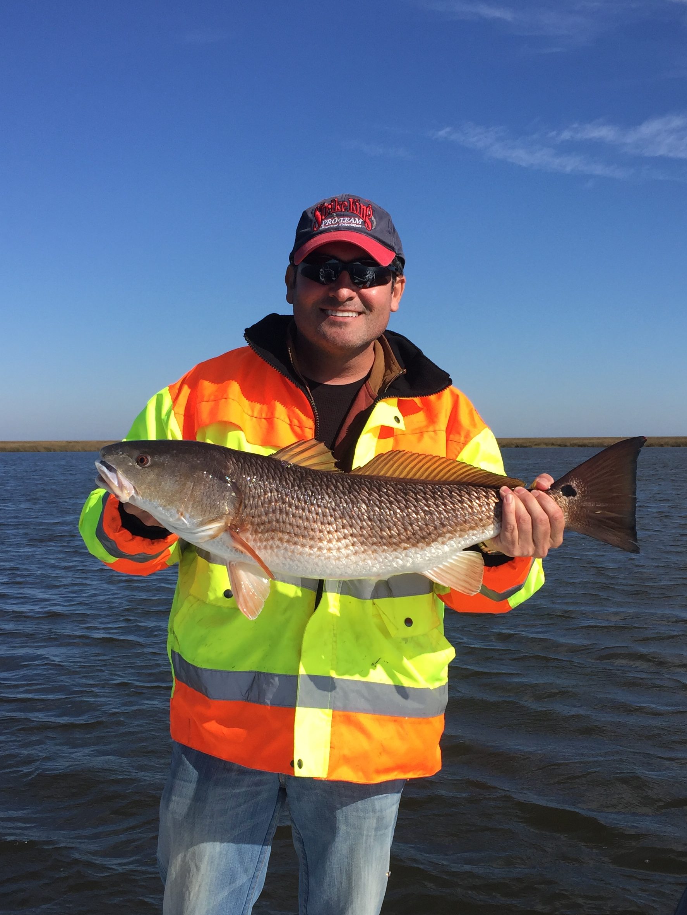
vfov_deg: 46.5
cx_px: 381
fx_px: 1058
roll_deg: +0.6
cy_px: 557
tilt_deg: -5.1
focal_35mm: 40
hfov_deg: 35.9
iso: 32
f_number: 2.2
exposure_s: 1/2326
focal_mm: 4.15
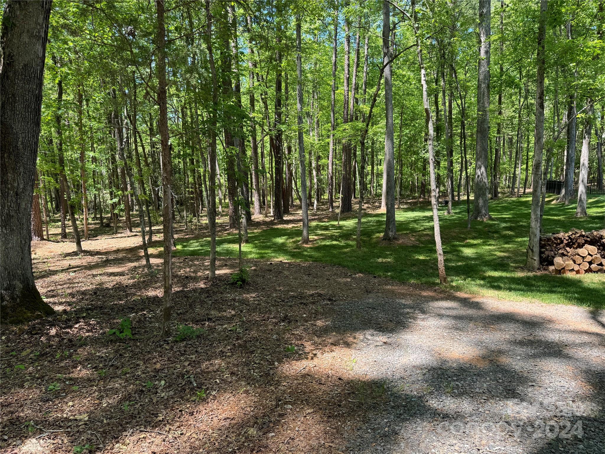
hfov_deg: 71.6
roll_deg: -0.2
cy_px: 227
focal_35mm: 24
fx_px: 419
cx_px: 302
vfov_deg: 56.8
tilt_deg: -8.1
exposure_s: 1/470
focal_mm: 6.76
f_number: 1.78
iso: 80
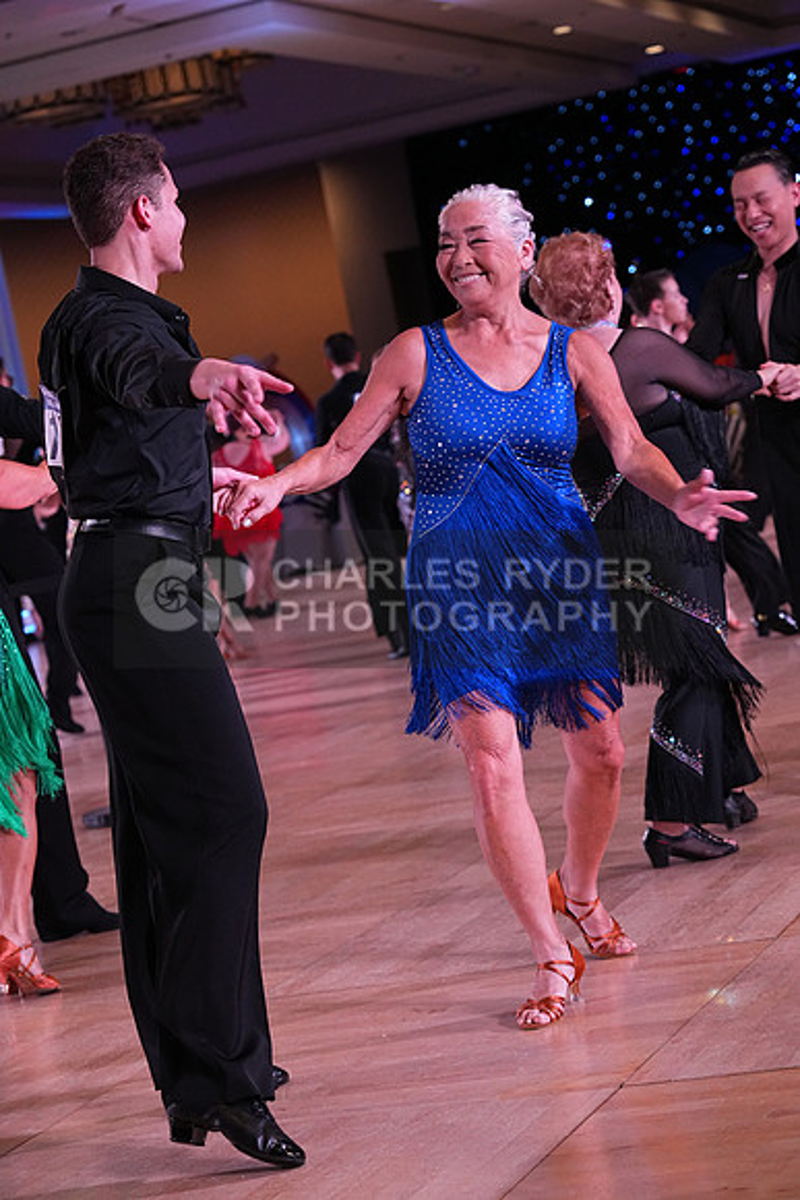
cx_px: 400
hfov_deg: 15.9
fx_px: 2865
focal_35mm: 86
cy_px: 600
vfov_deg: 23.6
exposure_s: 1/400
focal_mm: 86
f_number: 5.6
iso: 3200
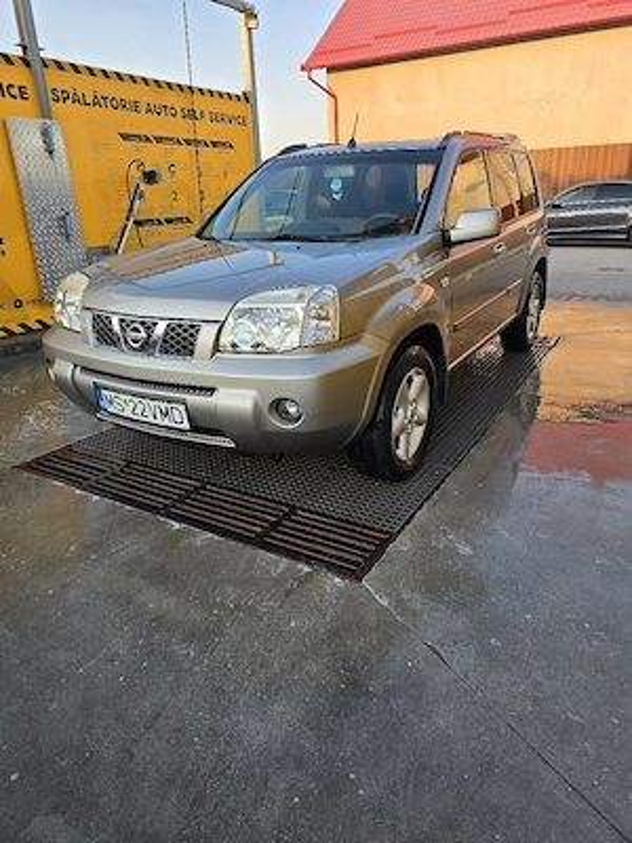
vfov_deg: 73.9
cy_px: 422
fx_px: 560
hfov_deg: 58.9
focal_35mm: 23
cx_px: 316
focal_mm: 6.3
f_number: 1.7
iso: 25
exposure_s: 1/182
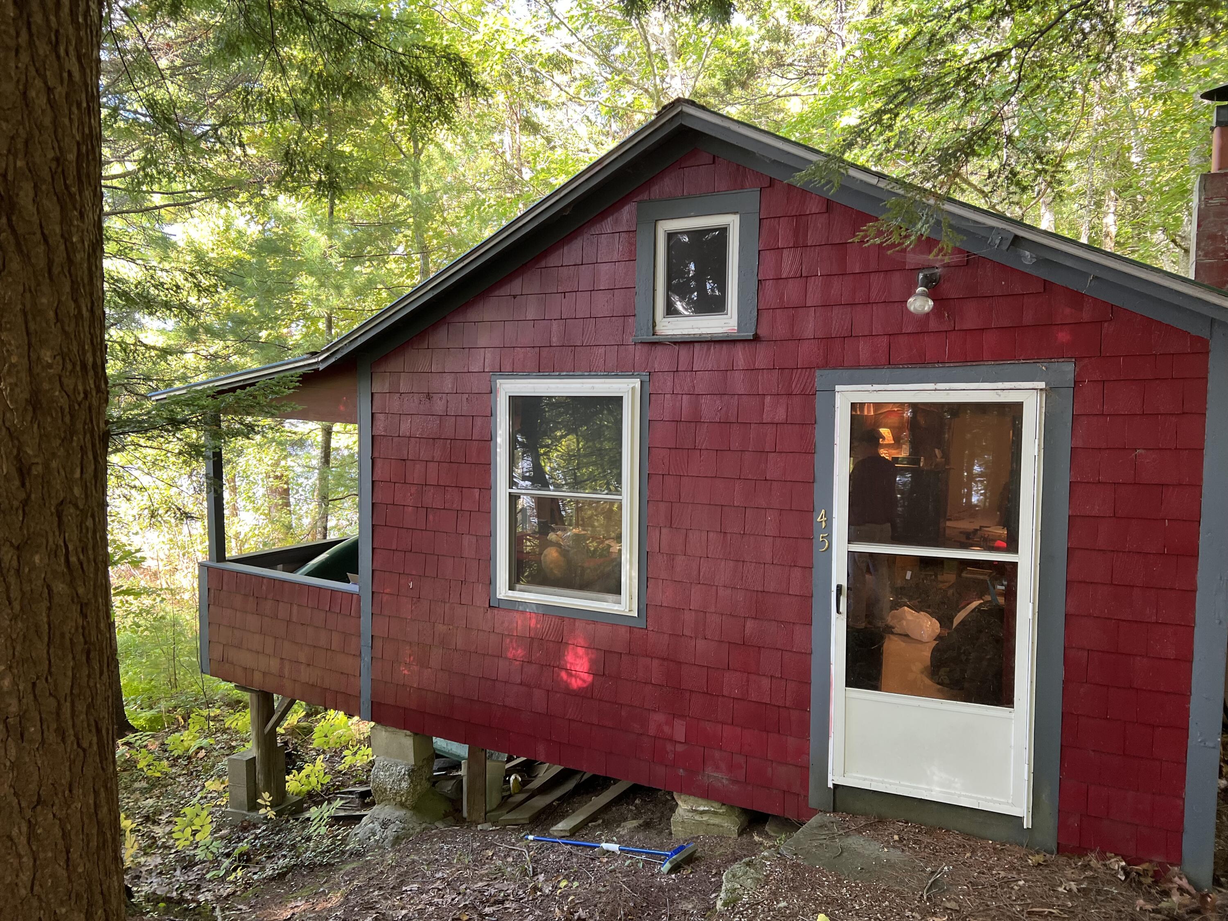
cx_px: 614
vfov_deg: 53.1
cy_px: 460
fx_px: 922
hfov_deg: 67.3
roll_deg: -0.8
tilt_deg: -4.6
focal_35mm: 26
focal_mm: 5.7
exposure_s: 1/113
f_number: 1.5
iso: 125
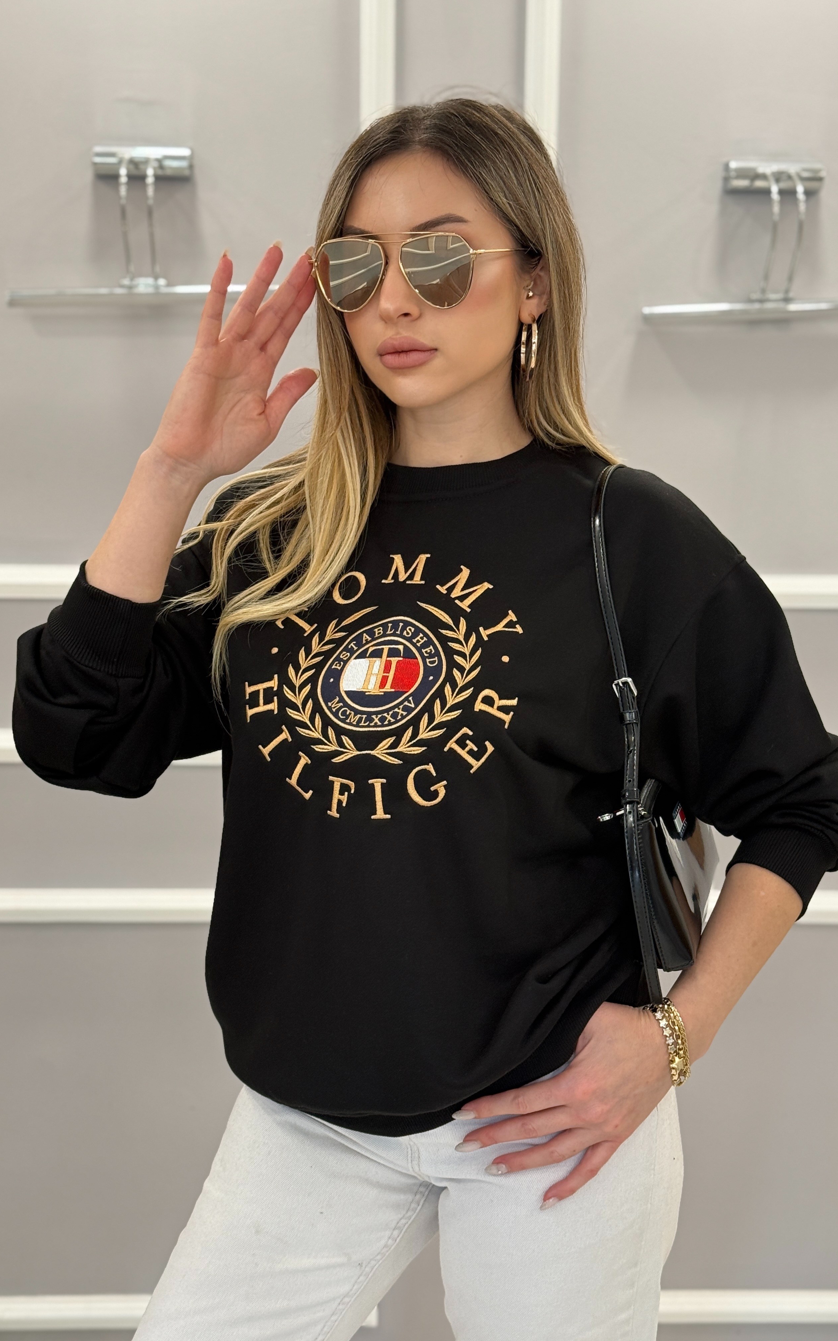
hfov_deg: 25.3
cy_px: 671
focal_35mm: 51
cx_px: 433
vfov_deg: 39.6
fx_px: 1864
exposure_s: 1/60
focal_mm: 6.76
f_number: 1.78
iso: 100
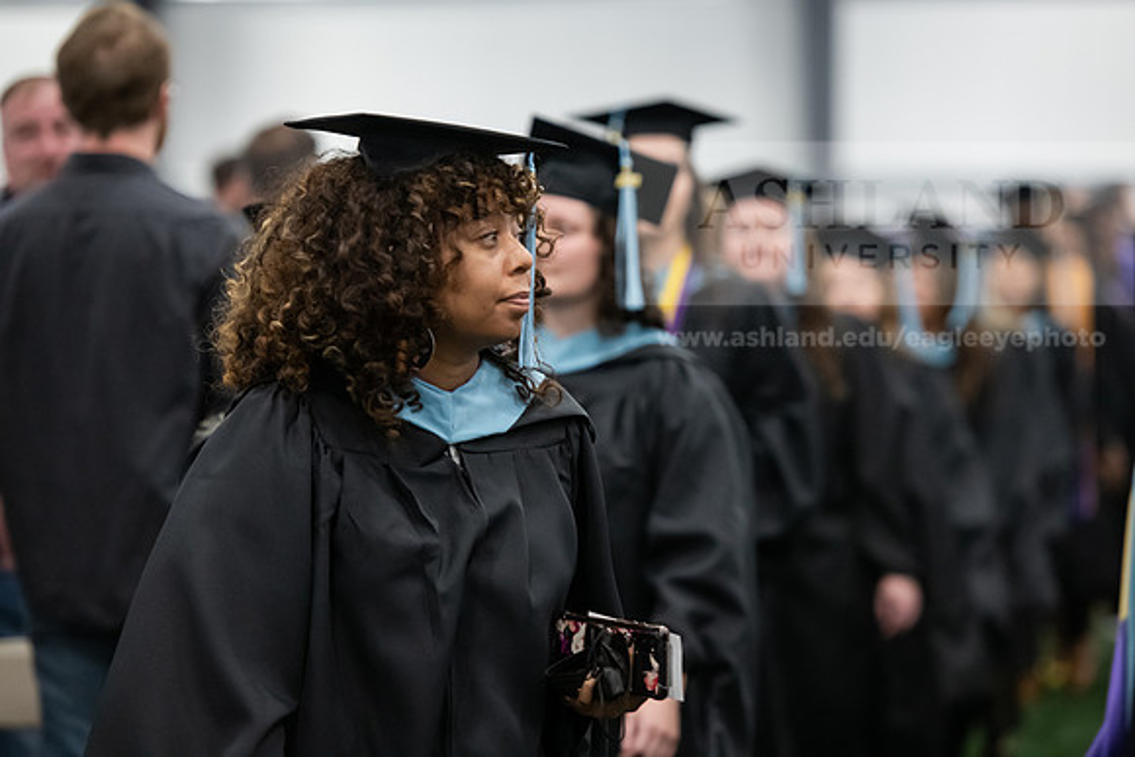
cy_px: 378
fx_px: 5045
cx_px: 568
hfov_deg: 12.8
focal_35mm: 160
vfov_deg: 8.6
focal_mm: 160
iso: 3200
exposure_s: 1/200
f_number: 3.2
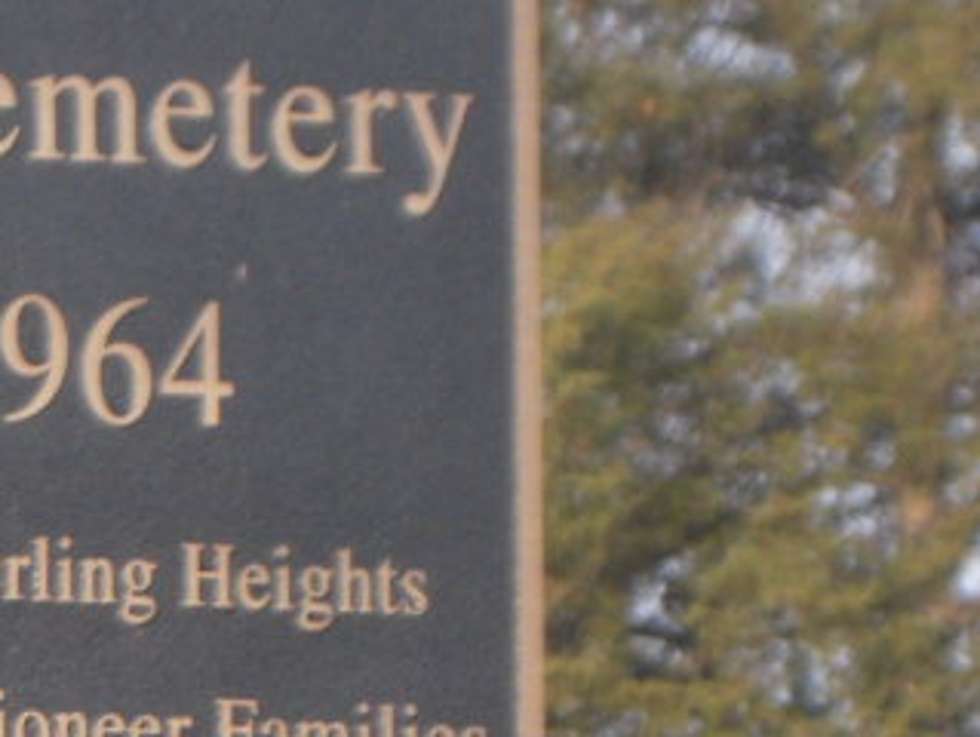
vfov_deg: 4.1
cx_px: -516
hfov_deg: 5.5
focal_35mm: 359
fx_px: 10175
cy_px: 909
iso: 320
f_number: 5.8
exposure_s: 1/250
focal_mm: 20
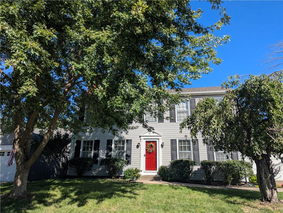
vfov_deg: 56.9
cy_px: 106
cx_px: 142
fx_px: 196
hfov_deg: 71.5
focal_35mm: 24
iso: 46
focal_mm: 6.81
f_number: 1.85
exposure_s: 1/2571
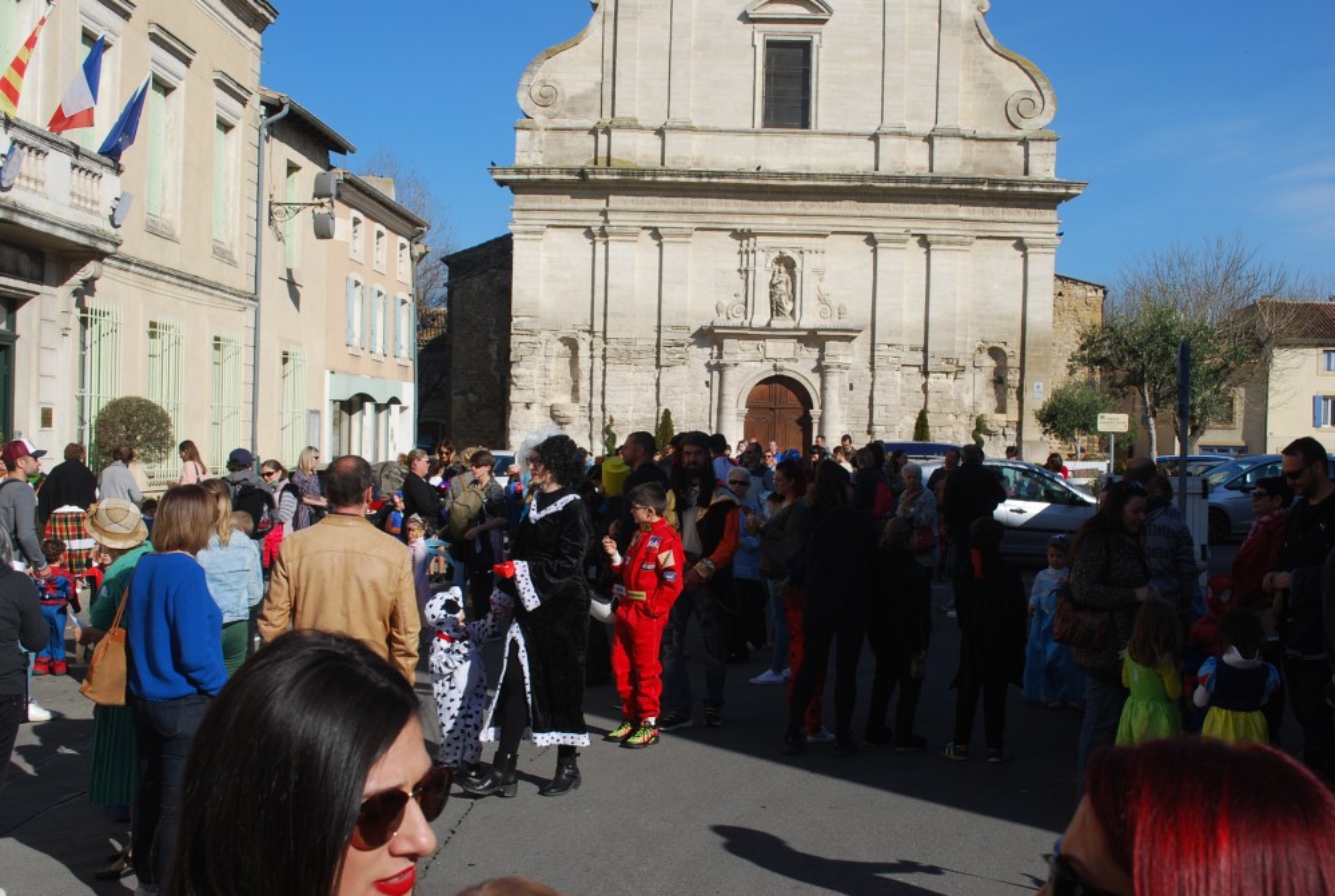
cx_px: 668
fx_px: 1449
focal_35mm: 39
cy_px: 448
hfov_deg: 49.5
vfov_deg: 34.4
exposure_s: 1/250
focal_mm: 26
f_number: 8
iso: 100
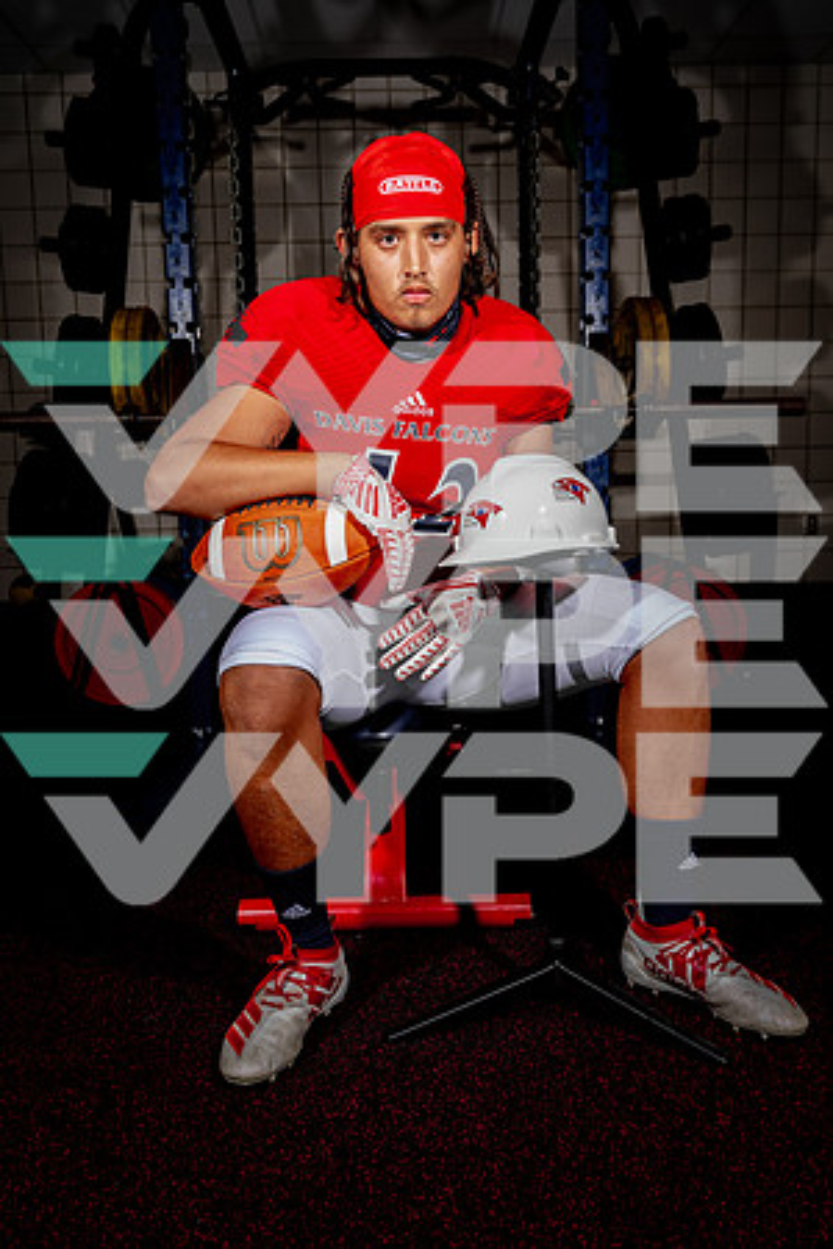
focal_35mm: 31
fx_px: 1076
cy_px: 624
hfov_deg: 42.3
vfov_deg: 60.3
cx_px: 416
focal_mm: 31
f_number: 6.3
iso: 100
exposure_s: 1/125
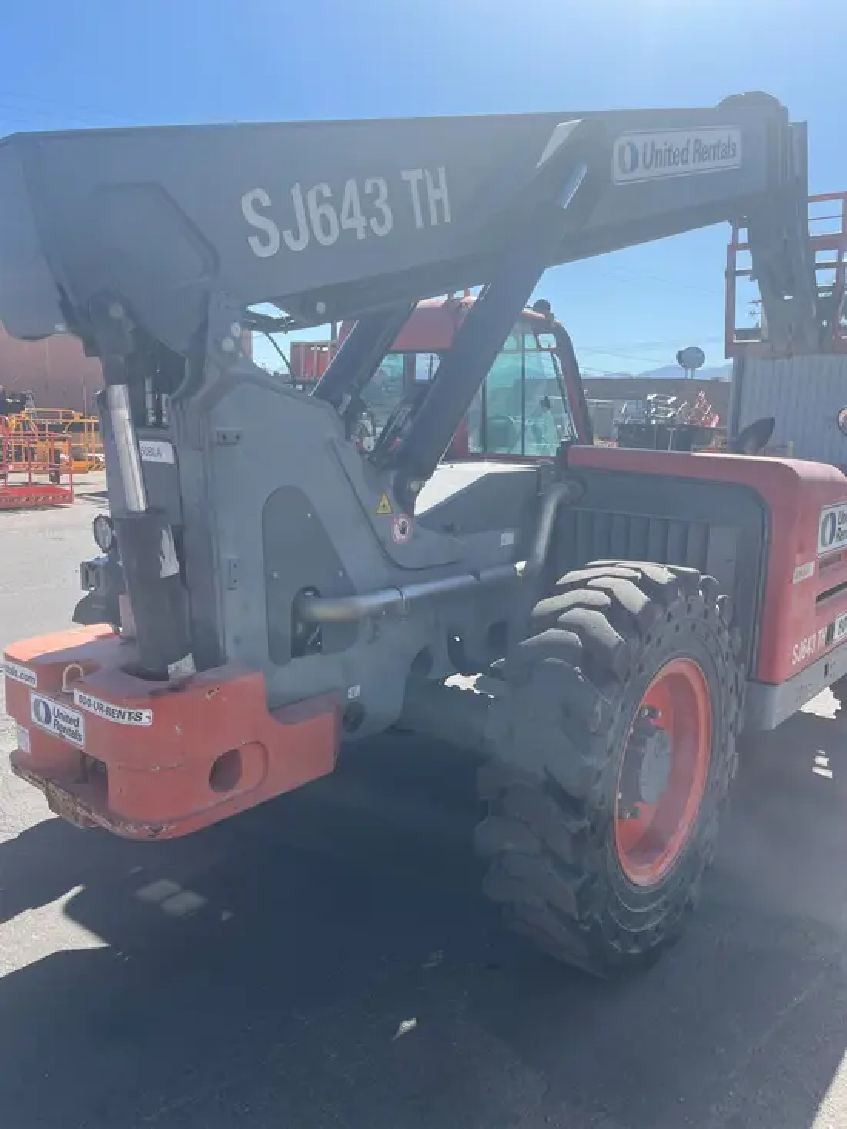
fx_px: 848
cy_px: 564
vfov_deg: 67.3
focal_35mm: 26
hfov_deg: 53.1
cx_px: 424
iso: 50
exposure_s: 1/1890
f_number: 1.6
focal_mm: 5.1
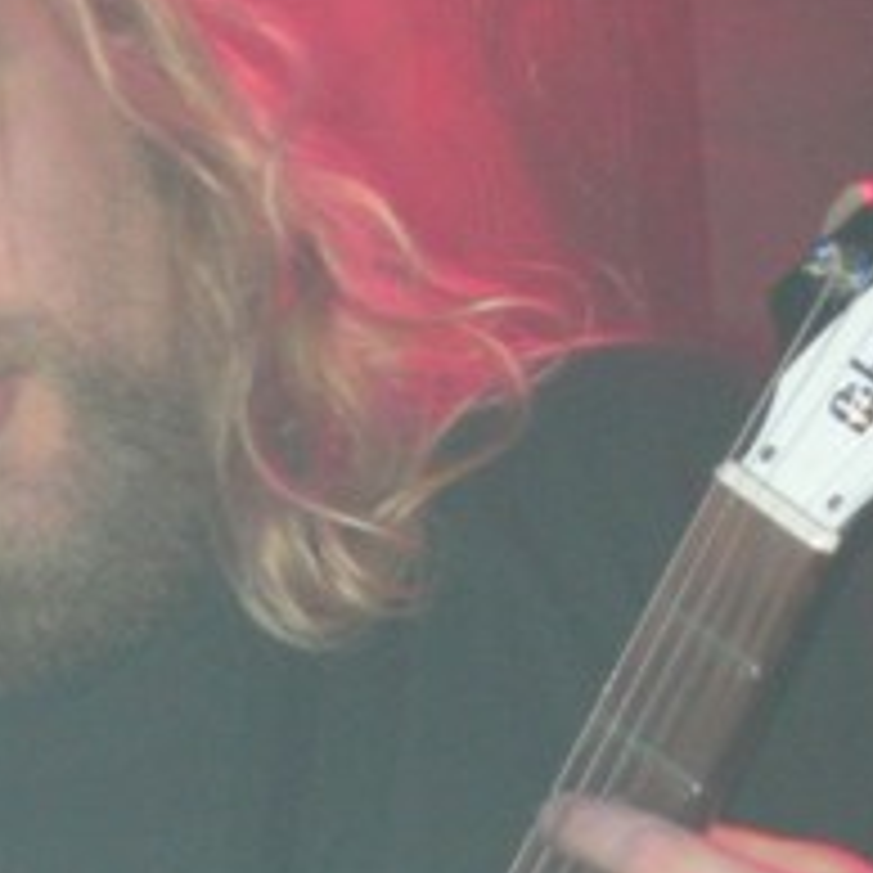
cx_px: 252
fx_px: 9387
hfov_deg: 5.3
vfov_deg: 5.3
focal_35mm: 329
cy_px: 882
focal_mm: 23.4
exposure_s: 1/60.1
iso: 200
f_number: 4.9
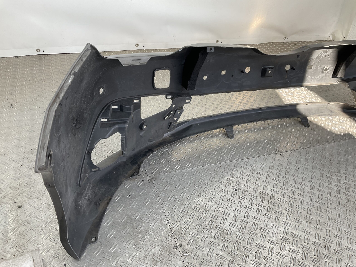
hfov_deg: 61.7
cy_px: 134
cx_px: 178
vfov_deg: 48.2
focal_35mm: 29
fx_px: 298
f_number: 1.8
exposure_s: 1/120
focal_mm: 3
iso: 25
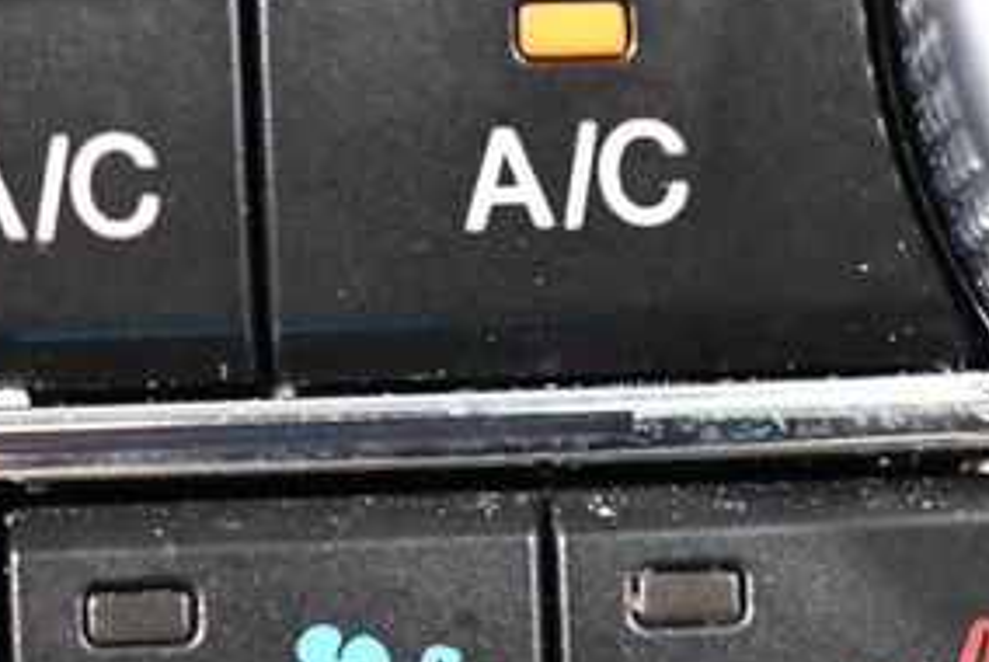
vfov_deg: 8.4
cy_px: 725
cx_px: 561
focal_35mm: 162
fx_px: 4455
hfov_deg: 12.7
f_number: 4.8
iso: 12800
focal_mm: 36
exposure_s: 1/40
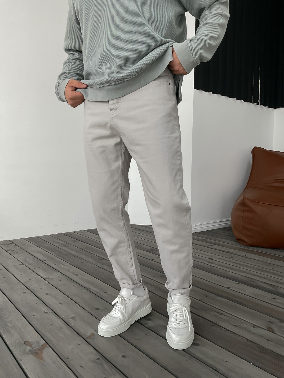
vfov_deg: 61.7
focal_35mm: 29
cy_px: 189
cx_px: 142
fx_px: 317
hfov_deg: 48.2
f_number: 1.8
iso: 32
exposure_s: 1/120
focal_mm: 3
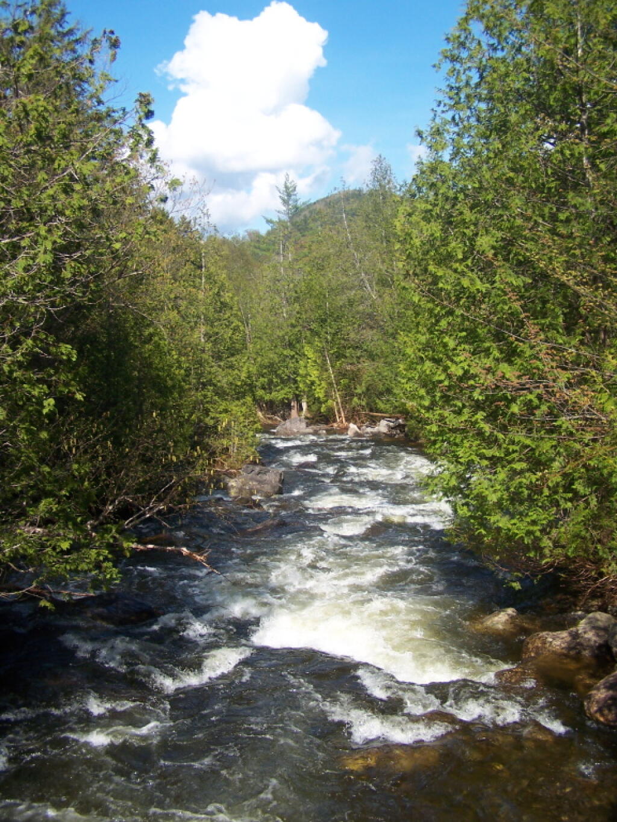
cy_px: 411
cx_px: 308
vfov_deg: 49.0
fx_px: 903
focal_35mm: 38
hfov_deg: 37.7
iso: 80
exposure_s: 1/1000
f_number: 2.8
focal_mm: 6.3
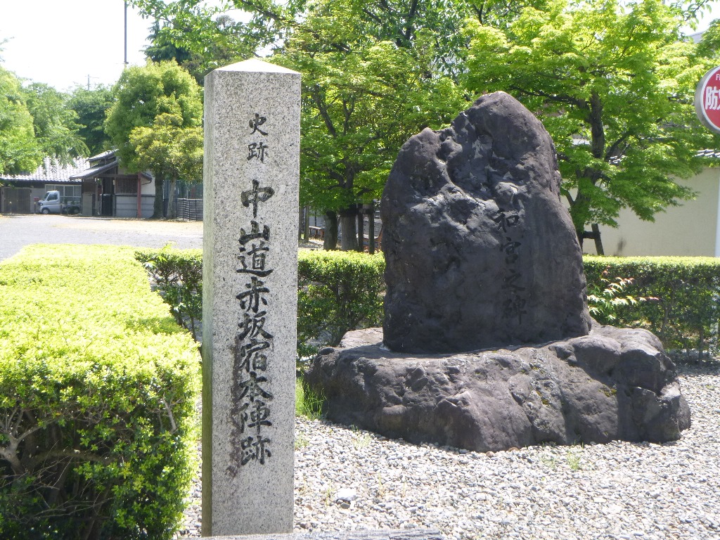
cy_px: 270
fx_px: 1040
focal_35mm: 50
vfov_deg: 29.1
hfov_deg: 38.2
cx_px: 360
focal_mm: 9
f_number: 4.9
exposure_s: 1/100
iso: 100
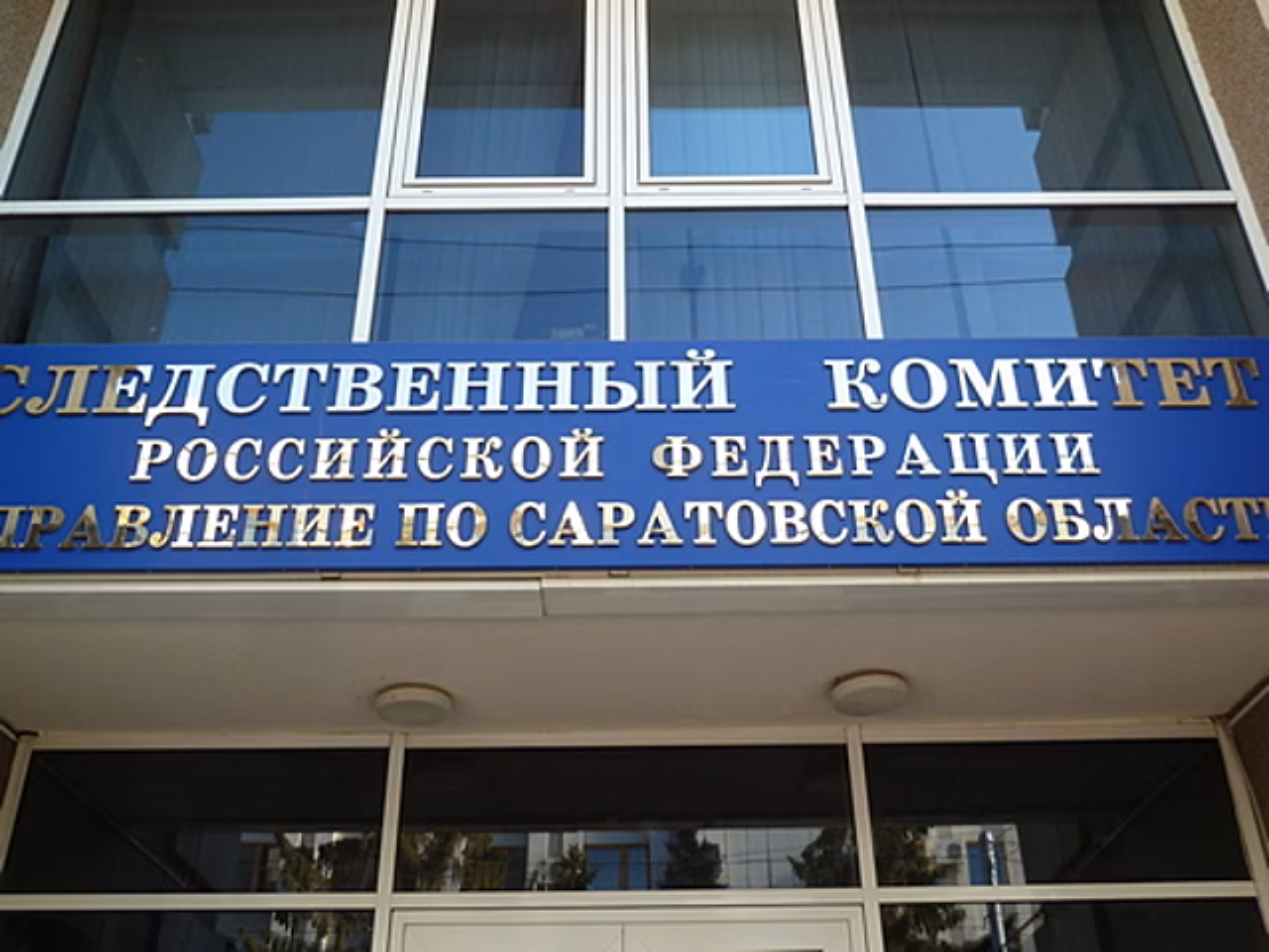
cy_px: 476
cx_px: 634
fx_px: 1283
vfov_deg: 40.7
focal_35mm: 35
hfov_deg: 52.6
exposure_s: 1/80
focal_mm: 5.7
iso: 80
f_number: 3.5
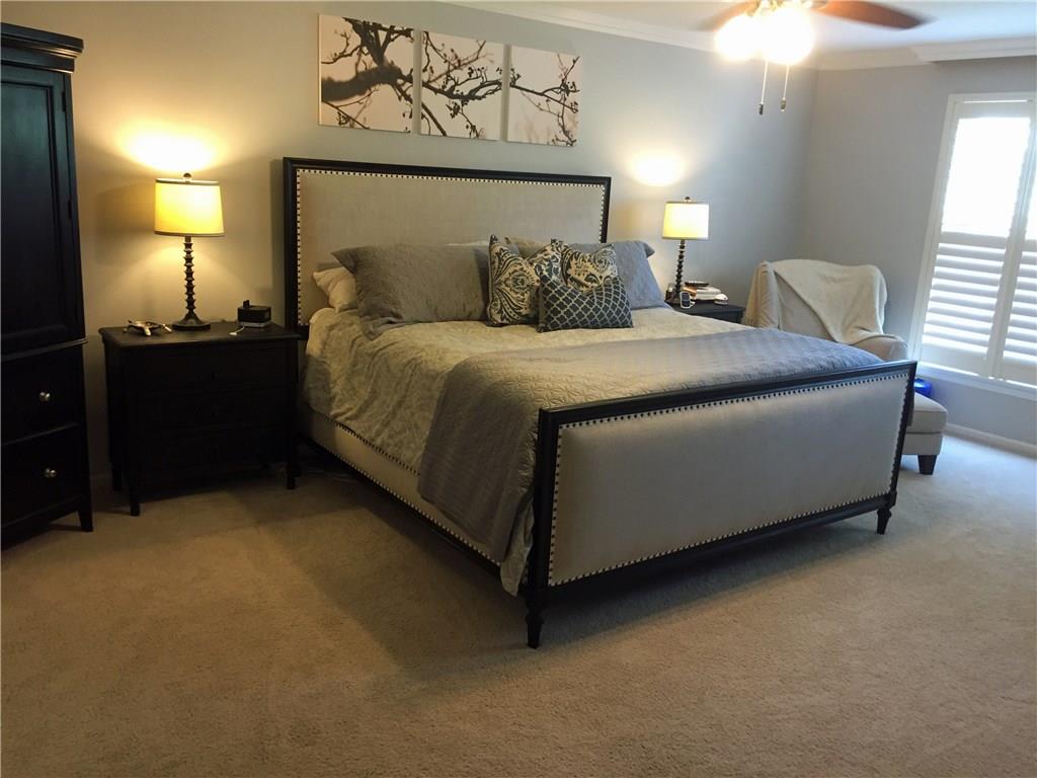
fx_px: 869
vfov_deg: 48.2
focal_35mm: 29
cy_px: 389
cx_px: 518
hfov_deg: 61.7
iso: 125
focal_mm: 4.15
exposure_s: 1/30
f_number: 2.2
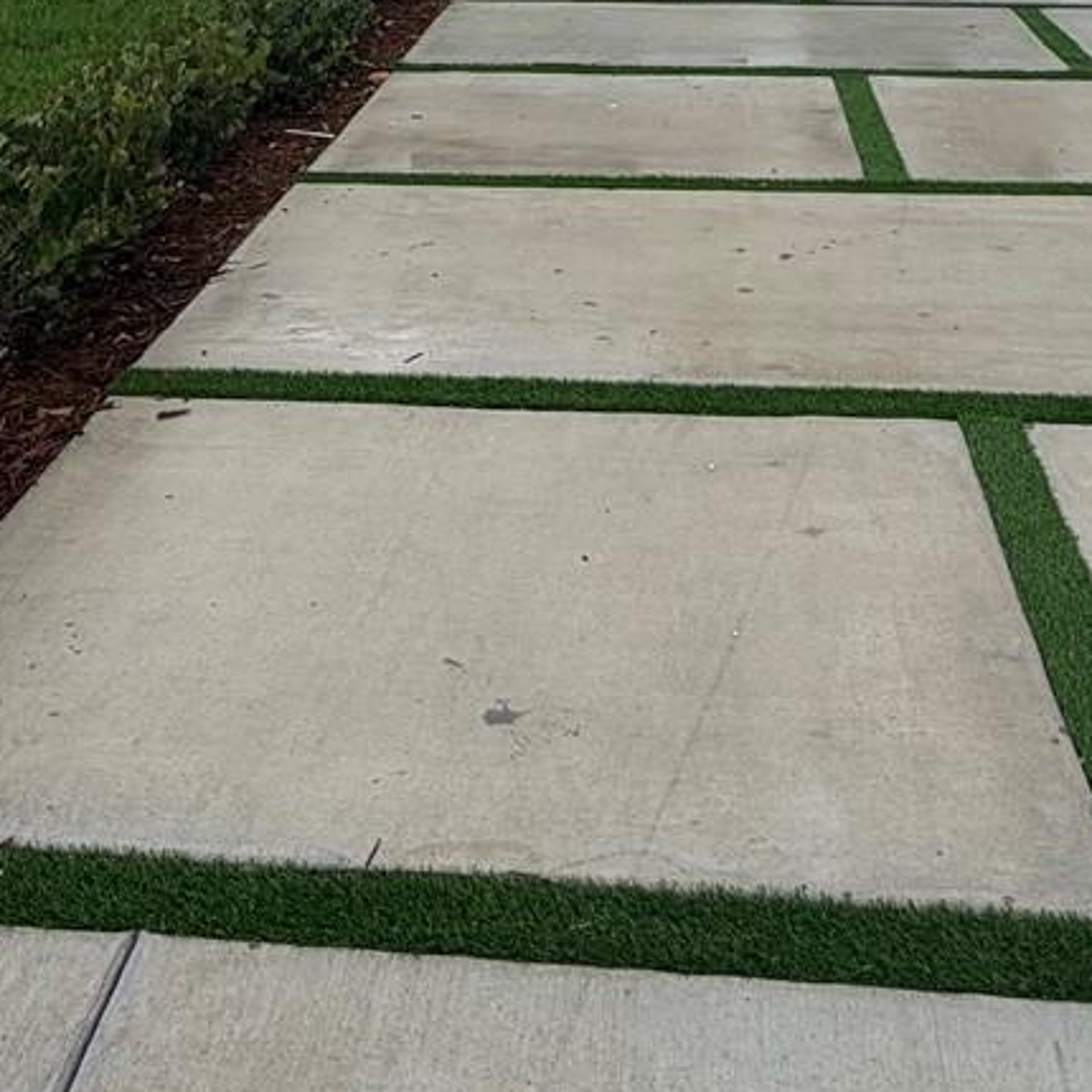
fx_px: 1642
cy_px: -198
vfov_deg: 31.3
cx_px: 632
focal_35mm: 46
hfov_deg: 36.7
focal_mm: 2.22
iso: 20
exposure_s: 1/1017
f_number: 2.2
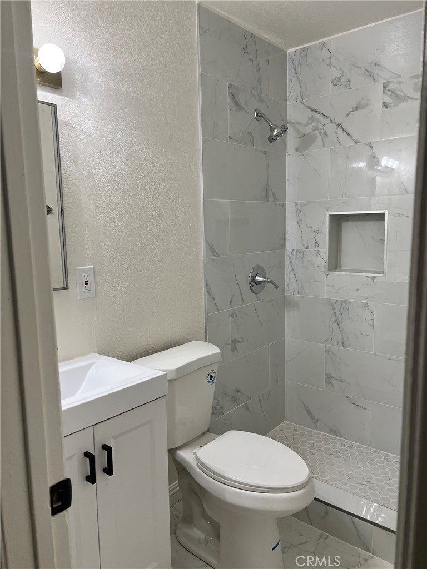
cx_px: 214
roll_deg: +2.5
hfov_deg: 53.1
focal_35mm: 26
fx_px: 428
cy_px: 284
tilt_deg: -5.9
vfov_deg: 67.3
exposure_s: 1/120
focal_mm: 5.7
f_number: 1.5
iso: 64
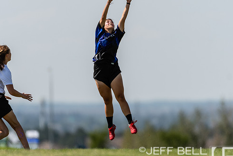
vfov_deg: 1.9
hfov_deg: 2.9
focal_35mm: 706
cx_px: 108
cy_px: 78
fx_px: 4570
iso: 100
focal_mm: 400
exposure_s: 1/1600
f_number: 4
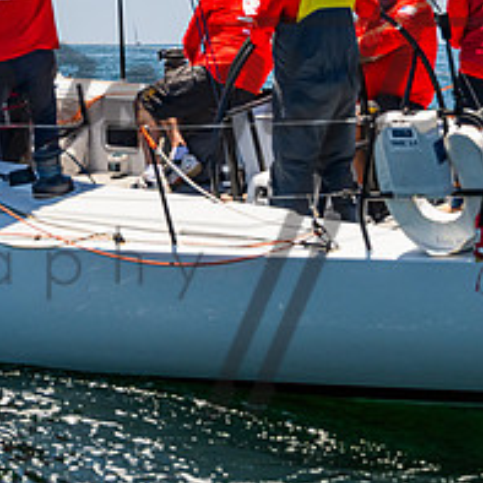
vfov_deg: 7.8
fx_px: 3520
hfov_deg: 7.8
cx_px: 96
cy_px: 80
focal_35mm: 223
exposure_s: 1/2500
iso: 500
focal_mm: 89
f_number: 8
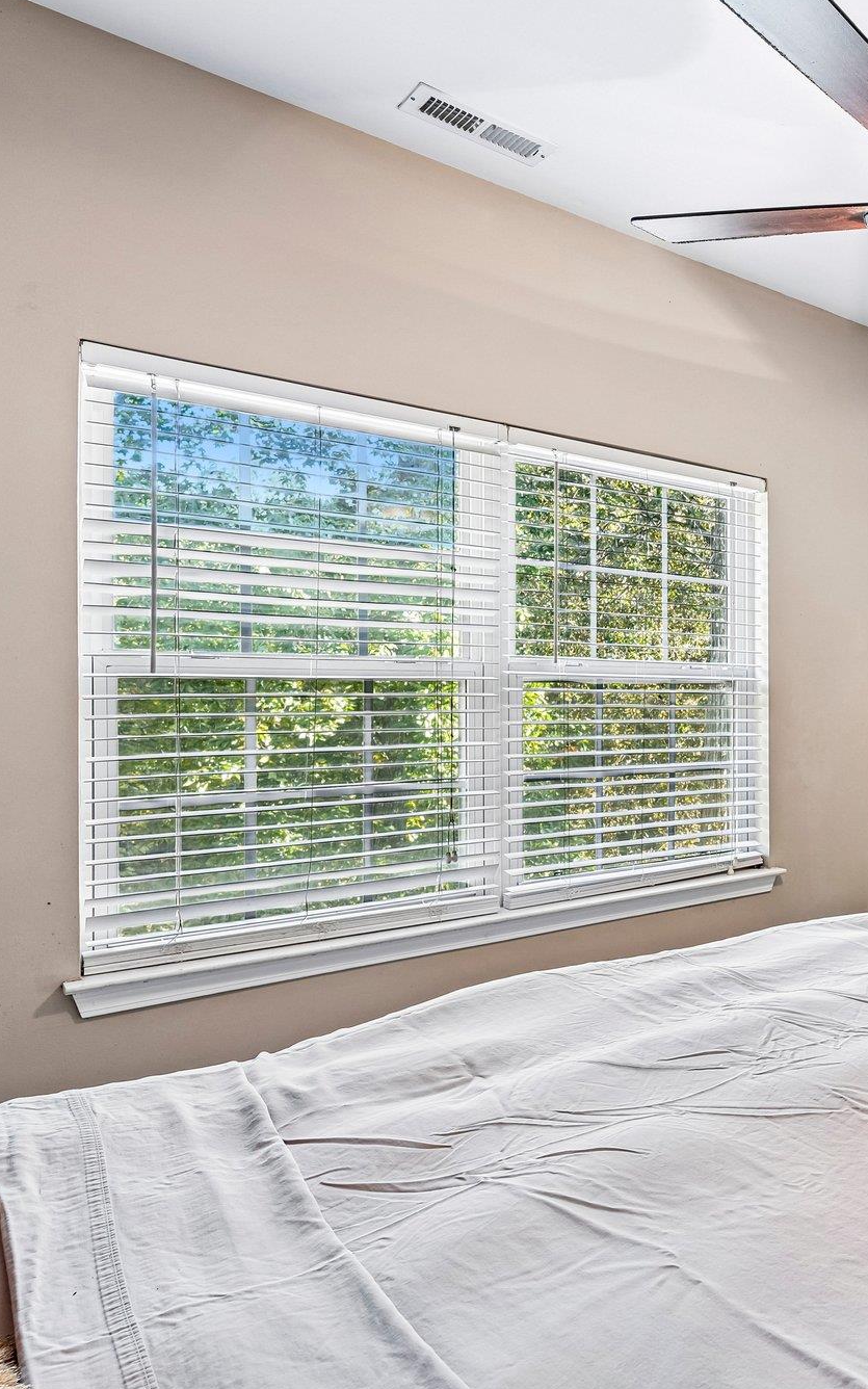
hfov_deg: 36.8
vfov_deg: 72.5
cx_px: 1058
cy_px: 704
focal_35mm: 25
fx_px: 946
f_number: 8
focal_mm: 16
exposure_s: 1/2.5
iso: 400
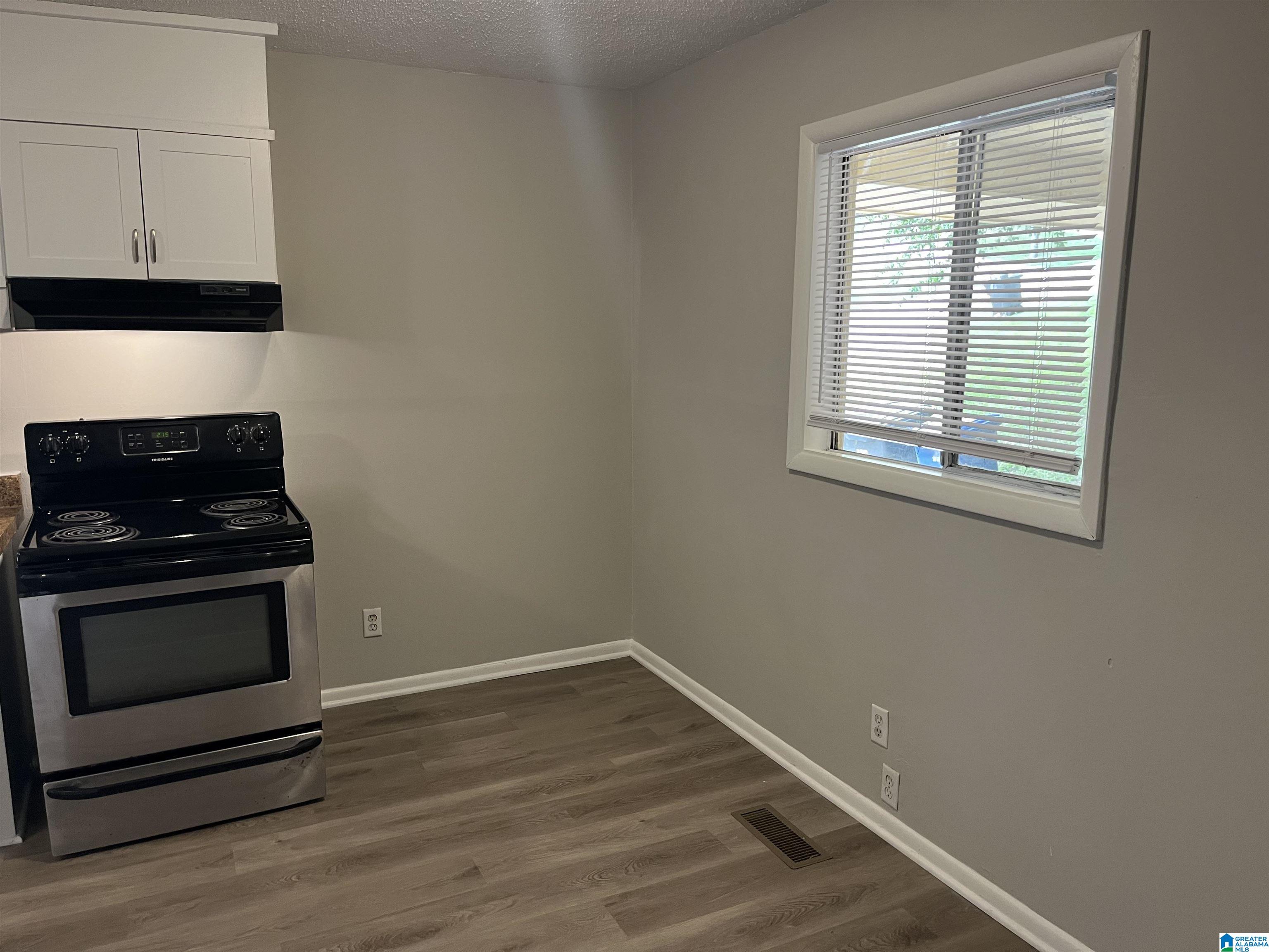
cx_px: 634
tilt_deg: -6.1
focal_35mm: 26
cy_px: 476
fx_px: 953
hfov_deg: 67.3
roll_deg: -1.9
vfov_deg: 53.1
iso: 125
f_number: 1.6
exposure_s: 1/79
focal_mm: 5.1
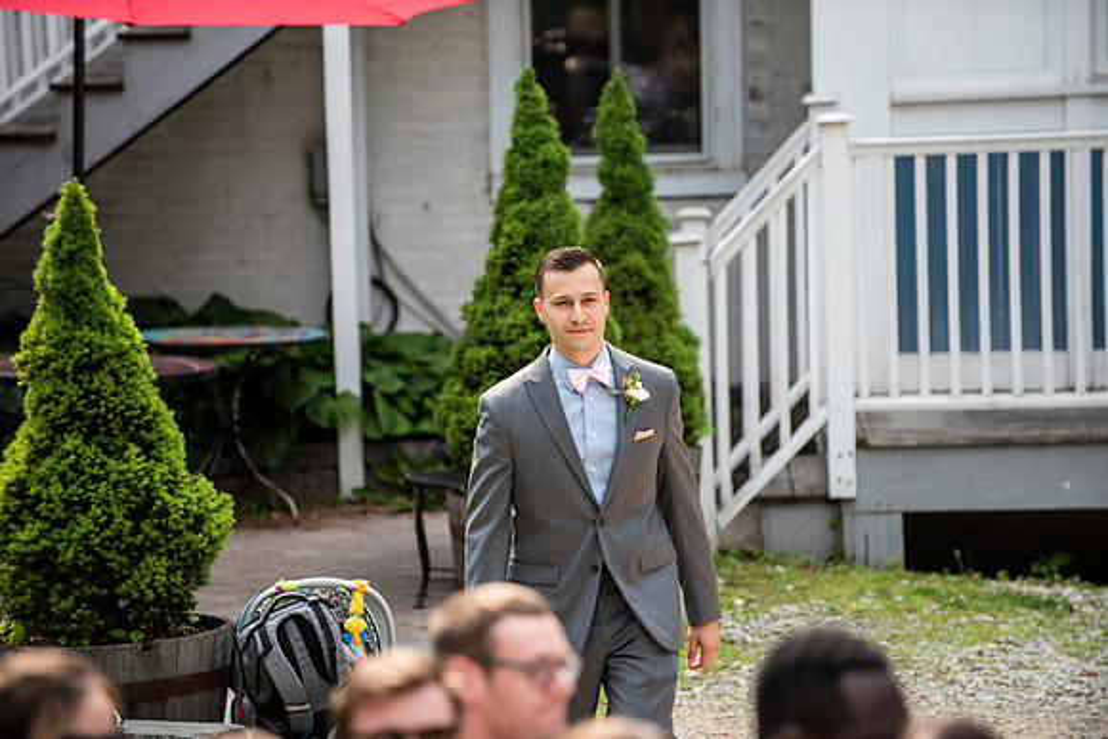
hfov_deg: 10.3
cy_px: 370
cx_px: 554
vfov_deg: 6.9
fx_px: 6157
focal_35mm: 200
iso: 640
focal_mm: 200
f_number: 3.5
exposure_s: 1/2000
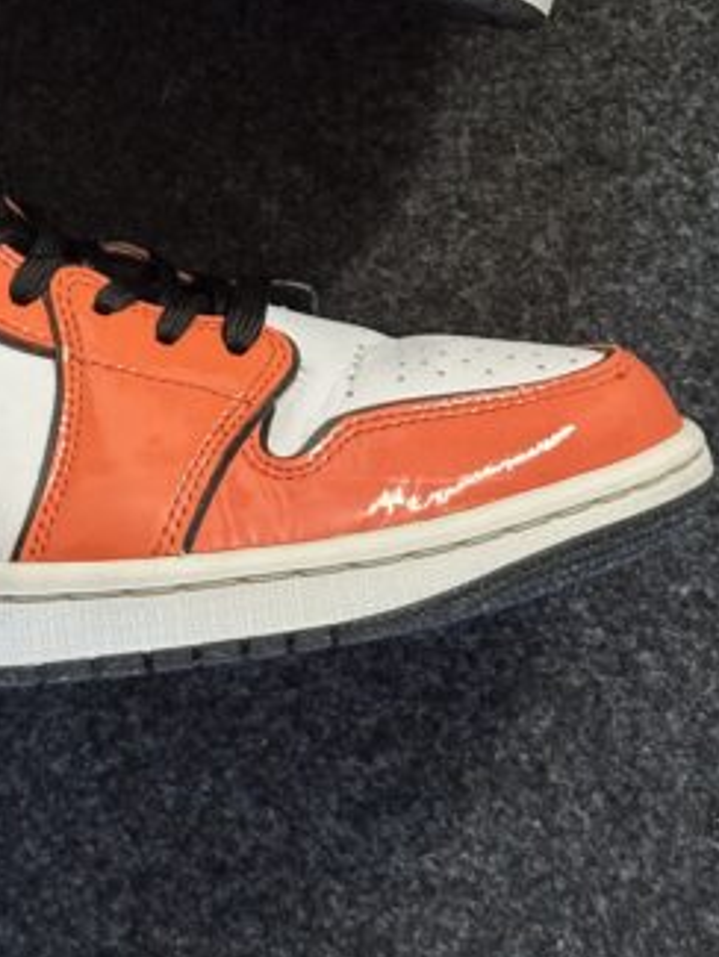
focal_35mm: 118
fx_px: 3266
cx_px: 12
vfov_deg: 16.3
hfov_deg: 12.4
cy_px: -63
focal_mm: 6.86
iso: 250
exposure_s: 1/50
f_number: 1.78
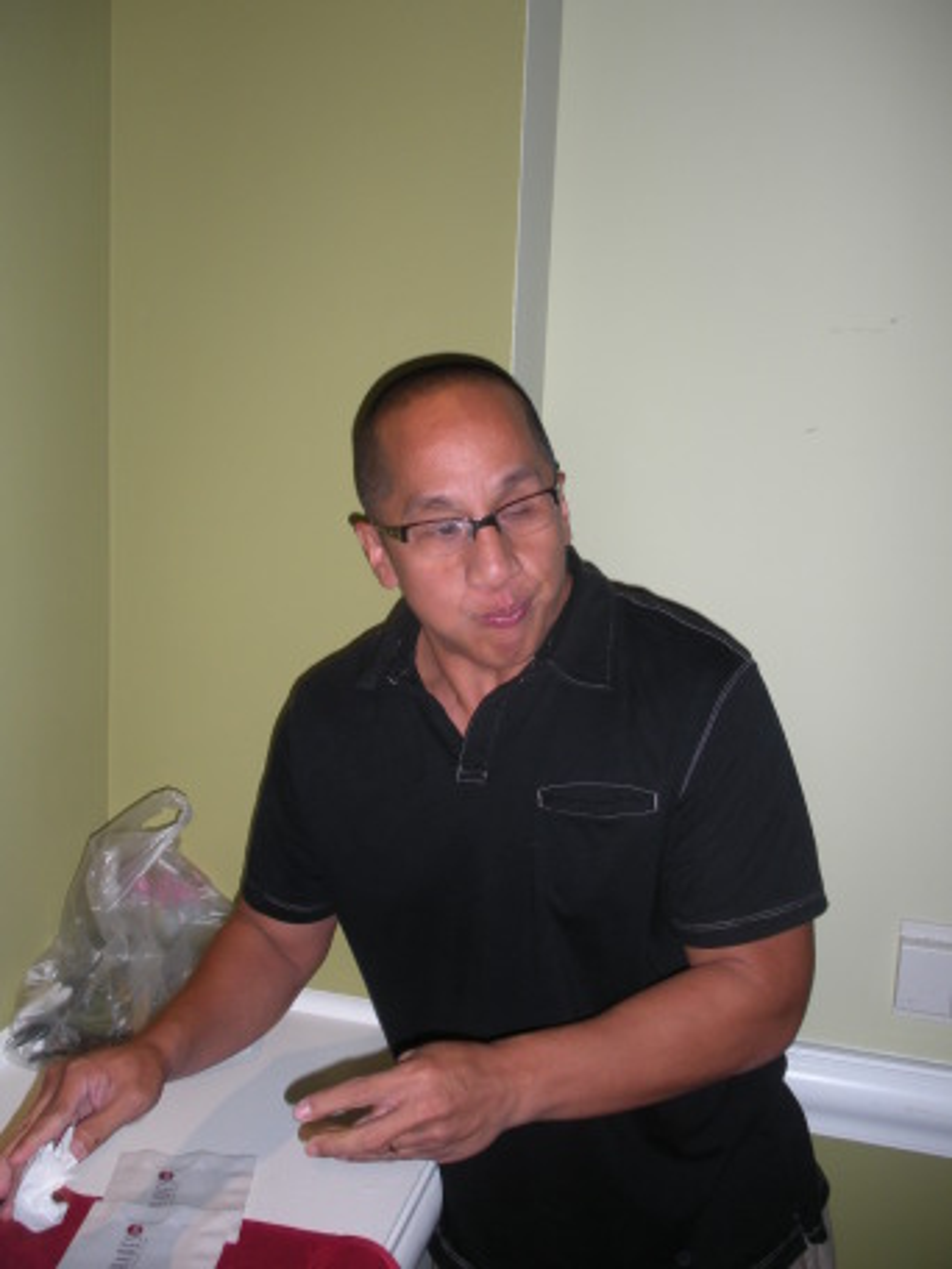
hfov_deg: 39.7
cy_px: 634
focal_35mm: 36
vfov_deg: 51.4
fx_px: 1320
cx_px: 476
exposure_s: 1/60
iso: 89
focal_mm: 6.3
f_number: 3.5
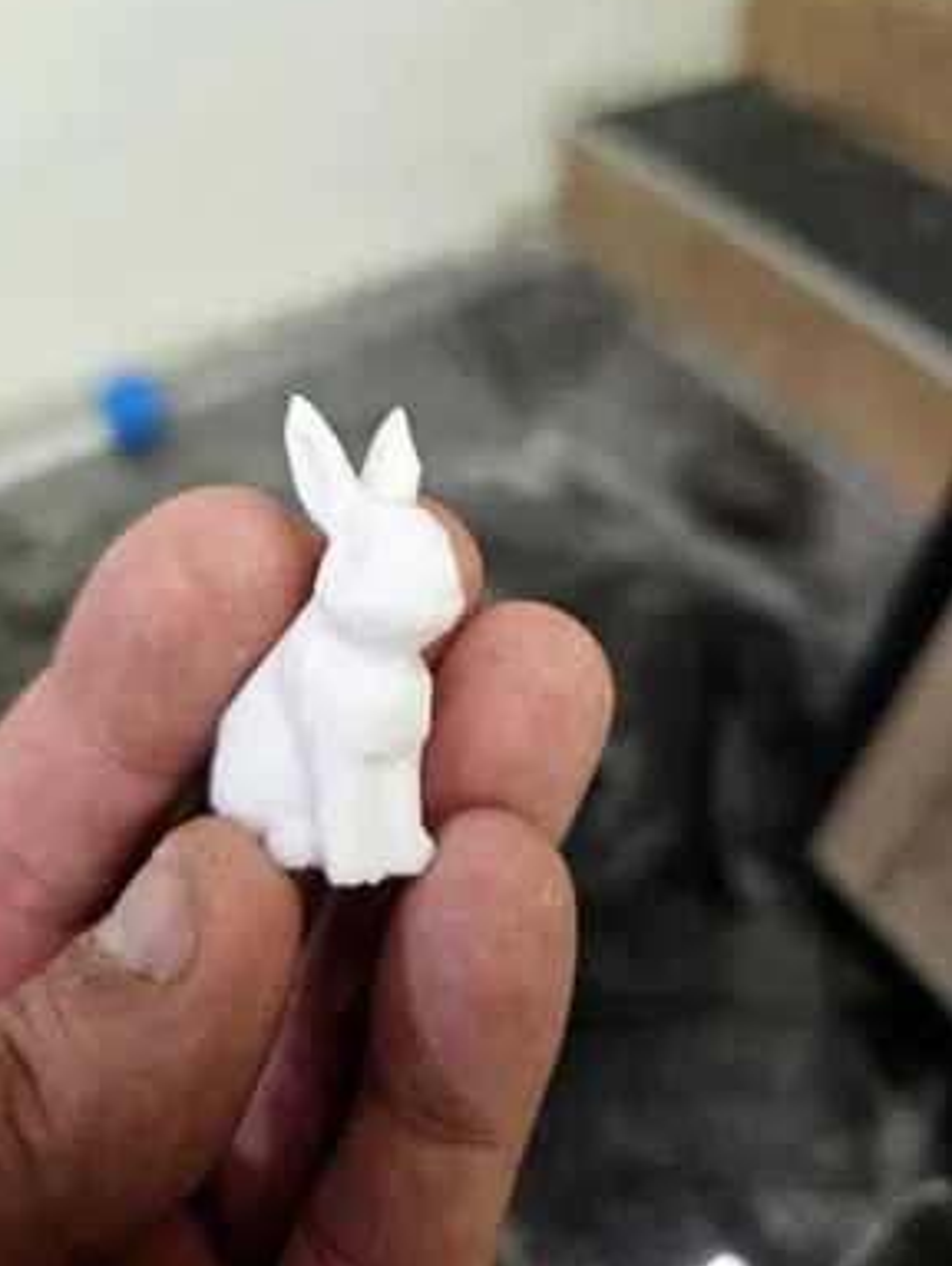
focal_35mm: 24
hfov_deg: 56.9
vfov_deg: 71.5
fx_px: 879
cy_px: 615
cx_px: 463
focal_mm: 6.3
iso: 500
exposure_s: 1/33
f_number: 1.7
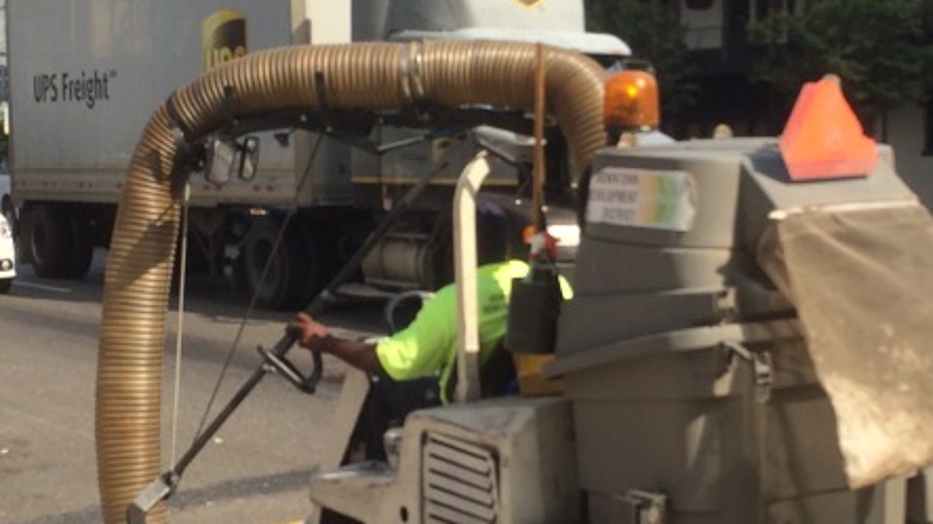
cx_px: 497
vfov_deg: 16.5
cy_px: 278
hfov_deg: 29.0
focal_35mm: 73
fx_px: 1806
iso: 32
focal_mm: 4.15
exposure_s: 1/1520
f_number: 2.2
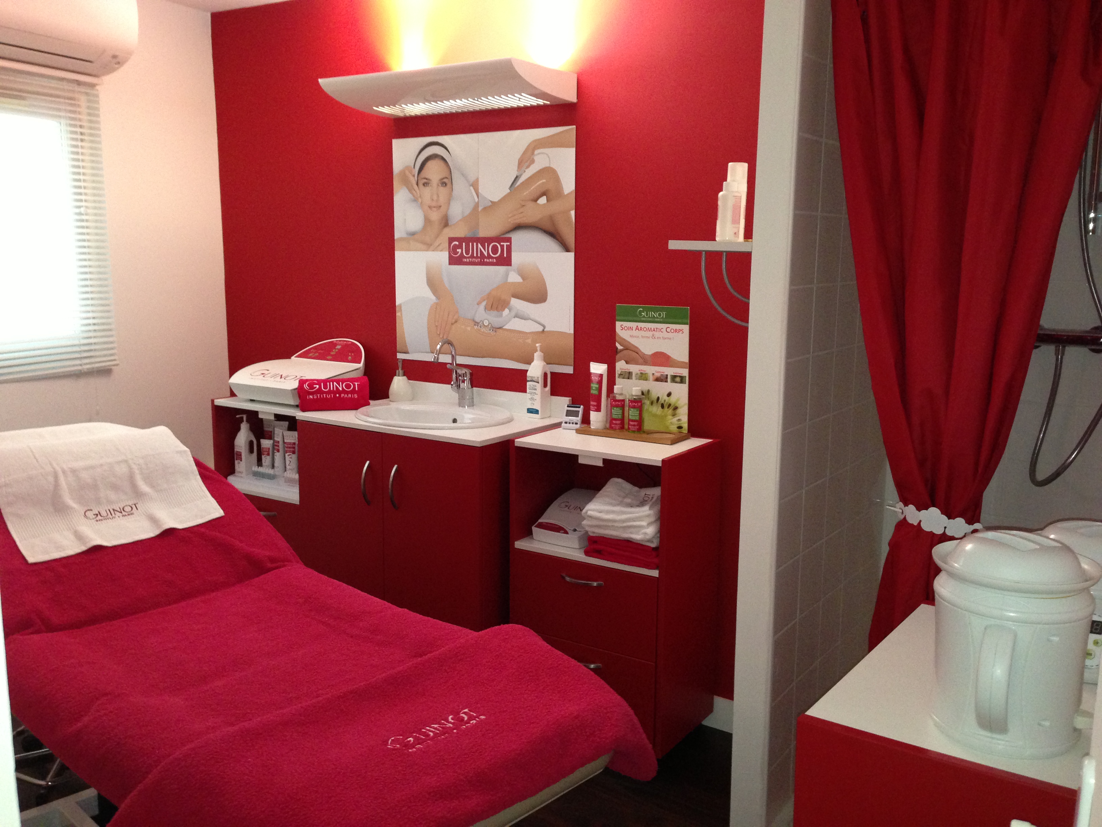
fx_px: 1051
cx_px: 551
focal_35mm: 33
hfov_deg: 55.4
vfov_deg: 42.9
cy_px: 414
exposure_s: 1/20
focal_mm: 4.13
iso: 320
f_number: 2.4
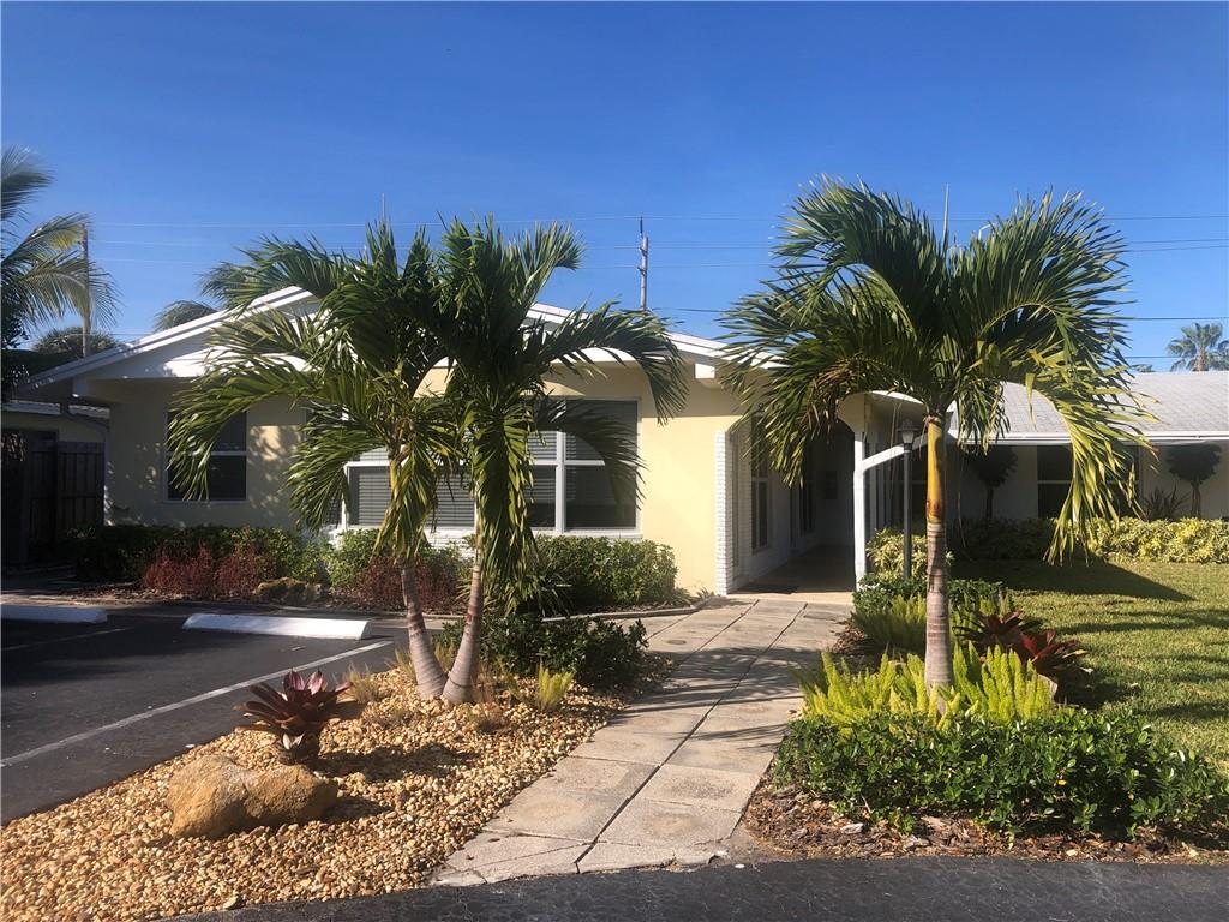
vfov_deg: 49.7
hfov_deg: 63.4
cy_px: 461
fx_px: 994
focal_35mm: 28
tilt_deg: +1.0
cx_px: 614
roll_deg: -0.3
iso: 20
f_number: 1.8
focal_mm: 4
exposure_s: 1/1621
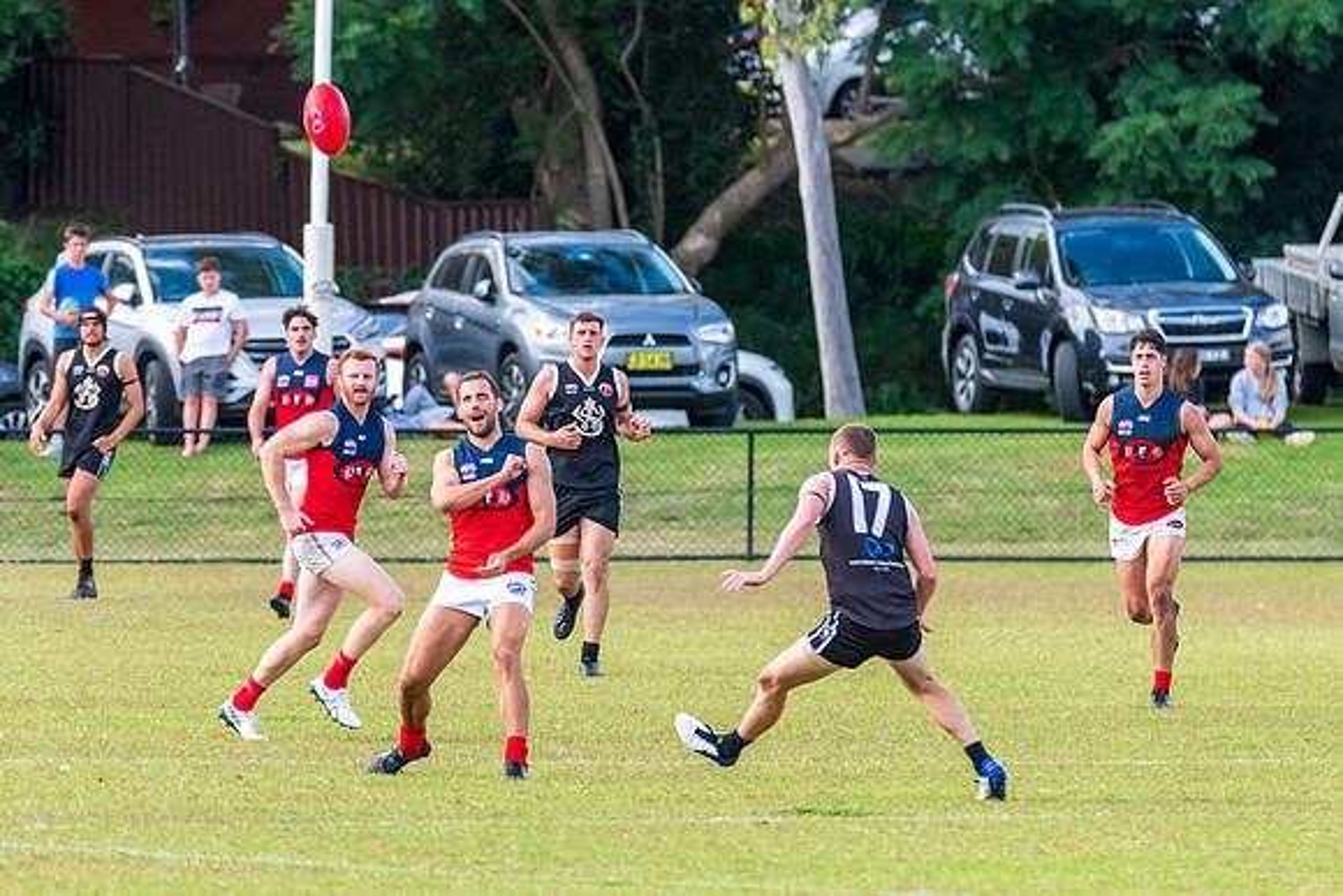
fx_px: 18944
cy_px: 386
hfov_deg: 4.1
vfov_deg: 2.7
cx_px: 614
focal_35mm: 508
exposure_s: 1/1250
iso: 800
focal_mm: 380
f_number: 6
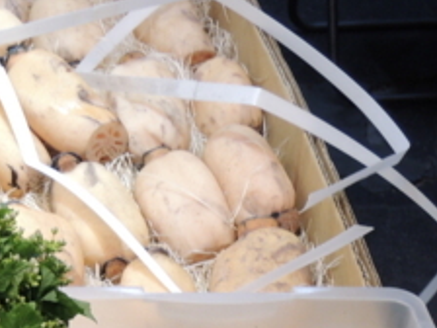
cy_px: 488
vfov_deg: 10.1
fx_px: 1805
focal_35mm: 143
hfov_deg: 13.2
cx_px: -187
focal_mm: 7.2
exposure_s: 1/50
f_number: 3.3
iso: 140
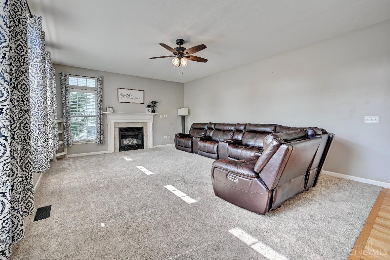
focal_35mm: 15
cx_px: 182
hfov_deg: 100.3
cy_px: 122
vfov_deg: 77.2
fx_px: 162
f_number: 8
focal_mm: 14
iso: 400
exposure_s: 1/10
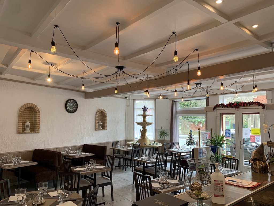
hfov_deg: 67.3
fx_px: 206
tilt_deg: +4.0
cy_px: 103
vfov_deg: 53.1
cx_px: 137
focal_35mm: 26
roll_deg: -1.1
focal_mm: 4.25
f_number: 1.8
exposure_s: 1/50
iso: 100
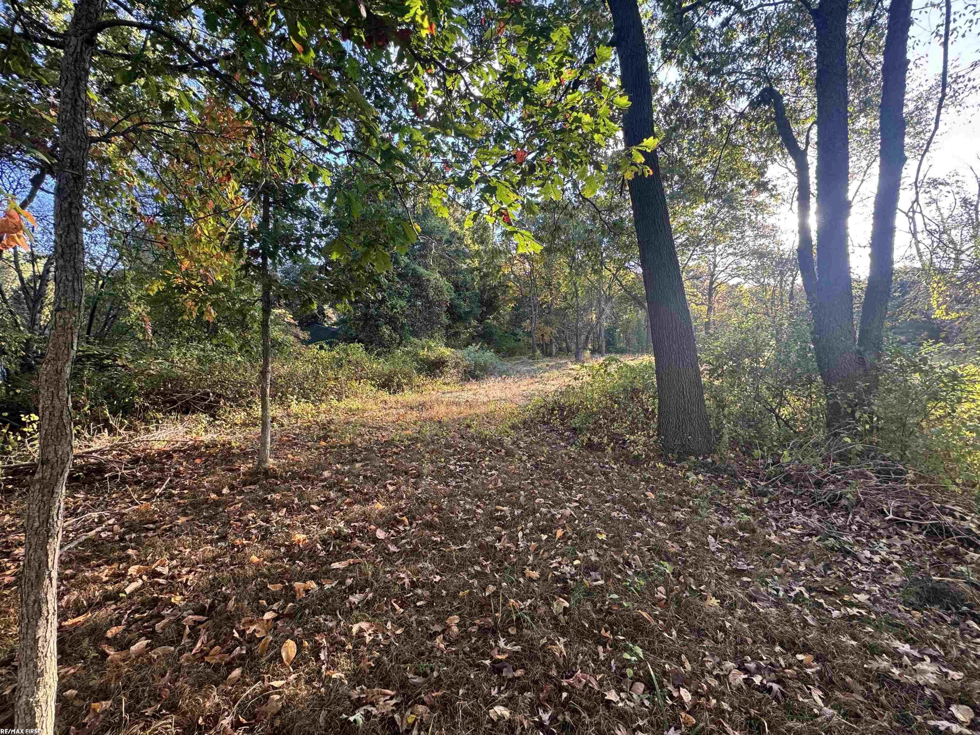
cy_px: 368
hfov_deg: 102.1
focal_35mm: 14
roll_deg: +0.3
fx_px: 396
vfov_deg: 85.7
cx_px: 490
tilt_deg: -0.7
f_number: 2.2
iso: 80
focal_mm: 2.22
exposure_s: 1/99
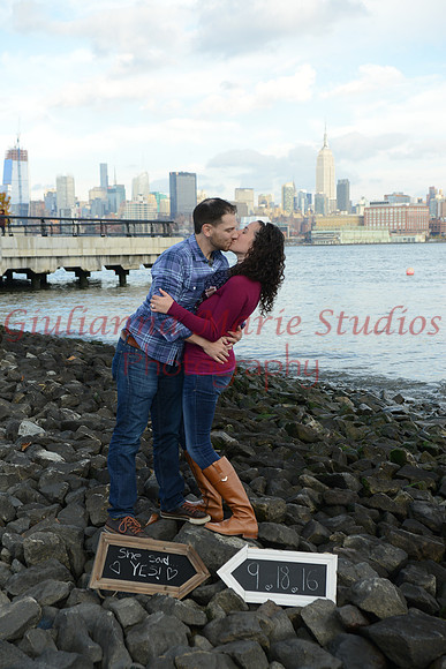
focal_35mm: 52
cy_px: 334
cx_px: 223
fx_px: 966
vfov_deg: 38.2
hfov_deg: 26.0
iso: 400
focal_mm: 52
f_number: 8
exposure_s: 1/250
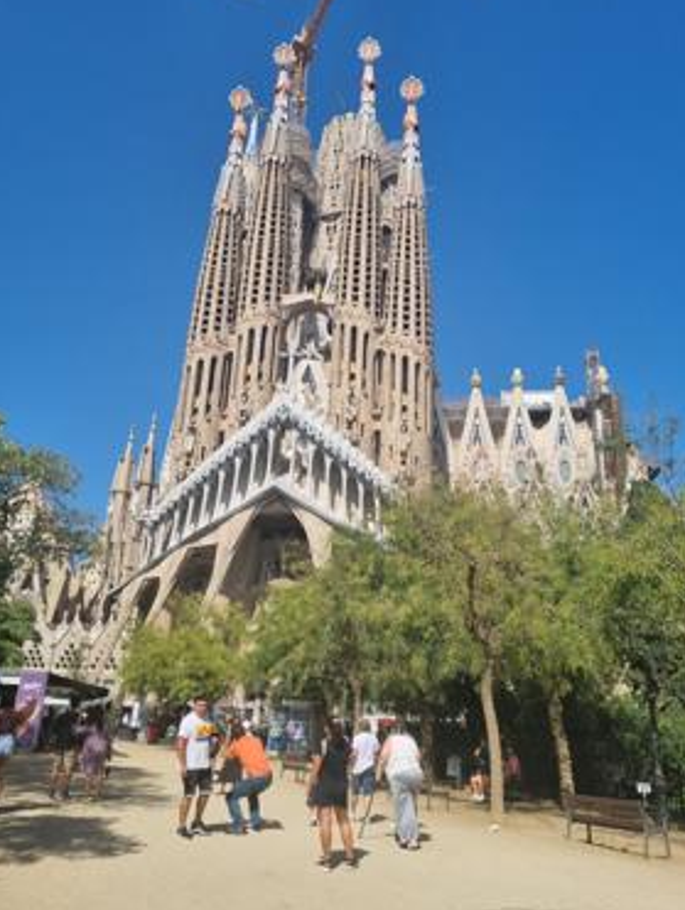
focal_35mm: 28
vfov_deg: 63.4
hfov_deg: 49.8
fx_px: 738
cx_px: 358
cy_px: 464
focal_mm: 5.4
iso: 50
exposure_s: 1/3328
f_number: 1.8
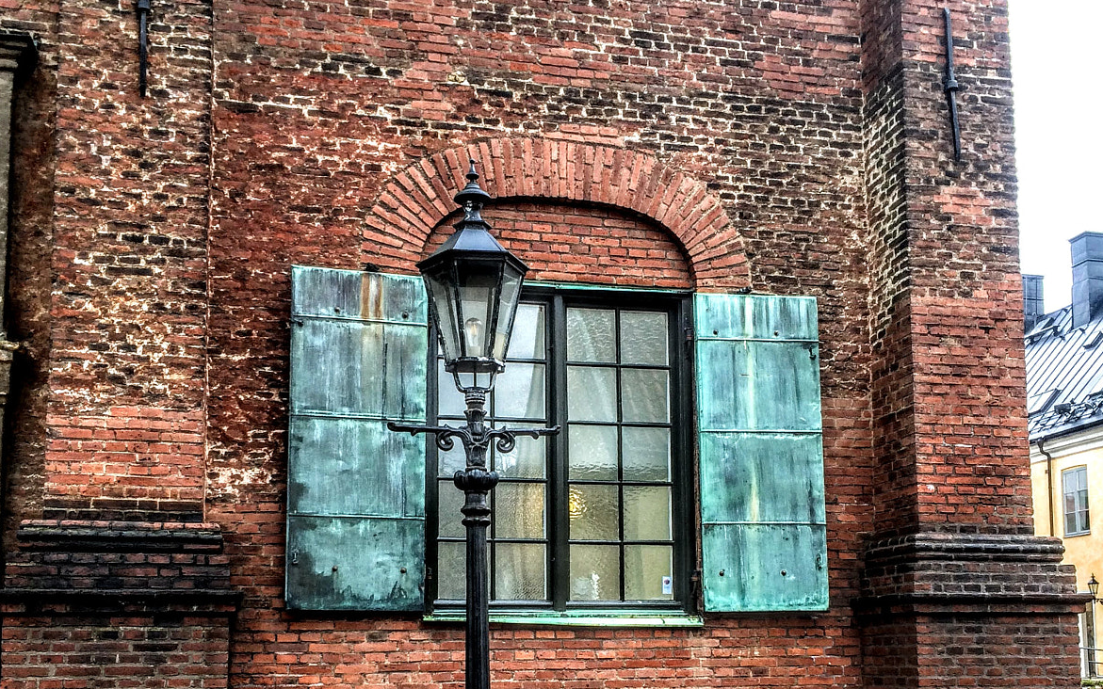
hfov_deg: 47.2
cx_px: 547
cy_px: 524
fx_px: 1263
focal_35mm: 42
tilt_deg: +4.2
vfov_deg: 30.0
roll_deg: +0.2
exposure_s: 1/100
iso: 50
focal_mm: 4.15
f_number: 2.2
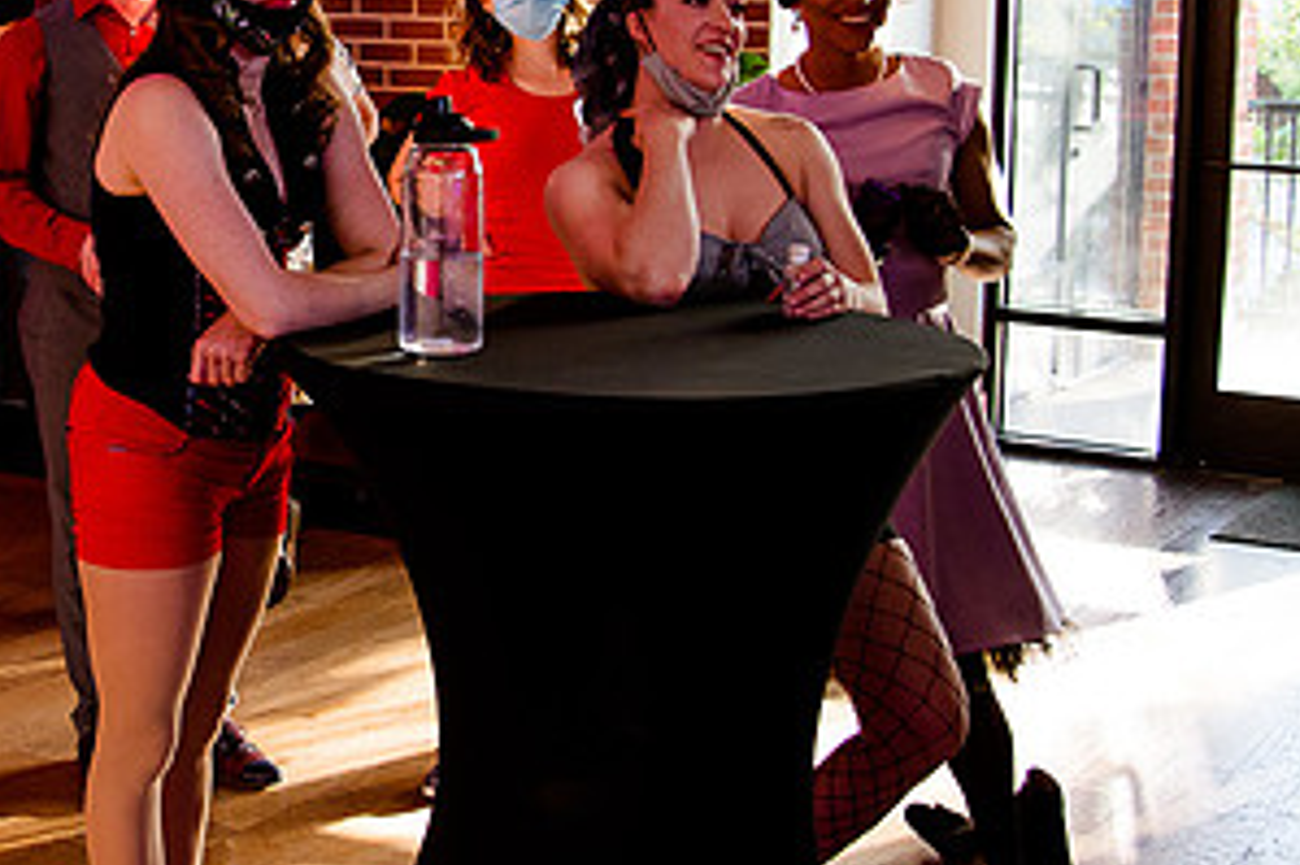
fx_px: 2346
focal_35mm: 65
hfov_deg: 30.0
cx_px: 202
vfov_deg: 20.8
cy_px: 249
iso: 1600
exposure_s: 1/160
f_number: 4
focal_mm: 24
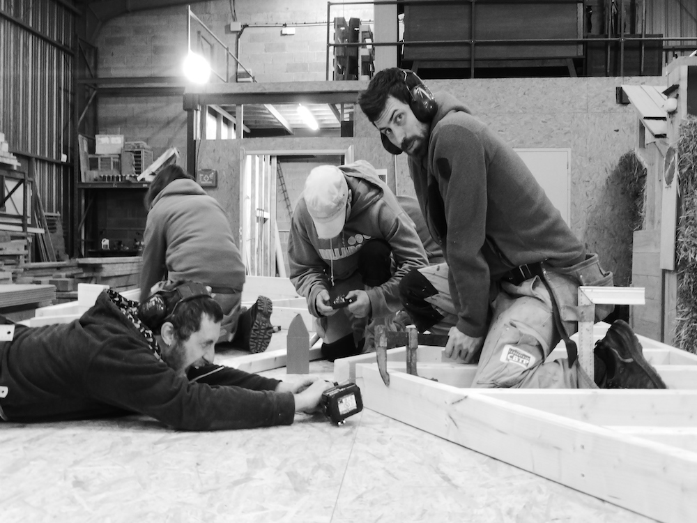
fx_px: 705
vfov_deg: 40.7
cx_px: 348
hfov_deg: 52.6
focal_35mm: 35
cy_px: 262
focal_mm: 6.1
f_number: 3.7
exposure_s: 1/4
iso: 500
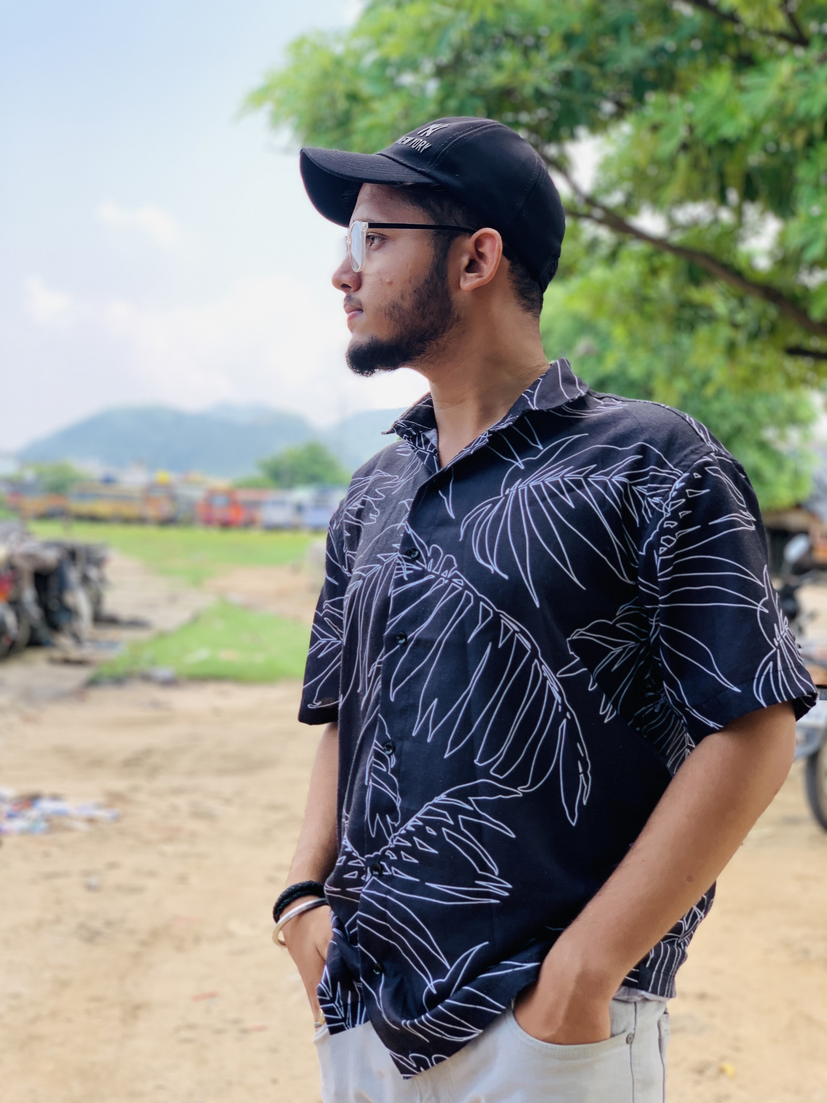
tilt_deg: -0.4
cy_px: 552
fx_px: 1656
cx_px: 414
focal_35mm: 52
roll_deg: -2.6
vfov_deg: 36.8
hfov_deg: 28.0
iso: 16
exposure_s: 1/122
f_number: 2.4
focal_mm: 6
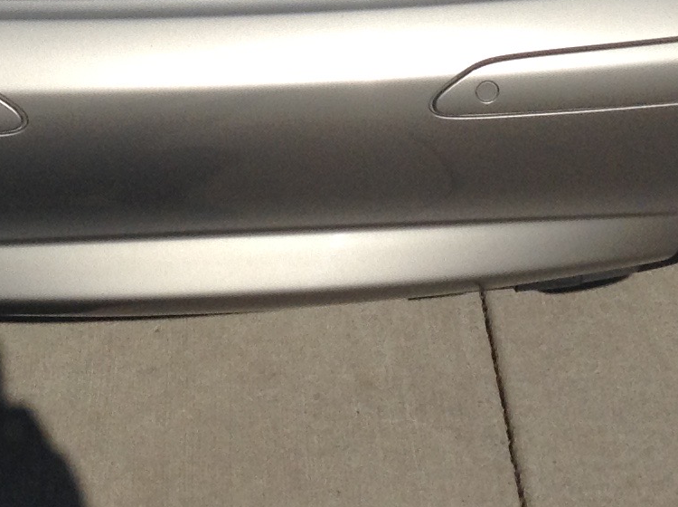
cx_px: 258
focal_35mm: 114
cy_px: -287
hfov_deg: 17.3
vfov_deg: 12.3
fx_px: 2229
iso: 25
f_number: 2.4
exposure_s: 1/3049
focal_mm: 3.3
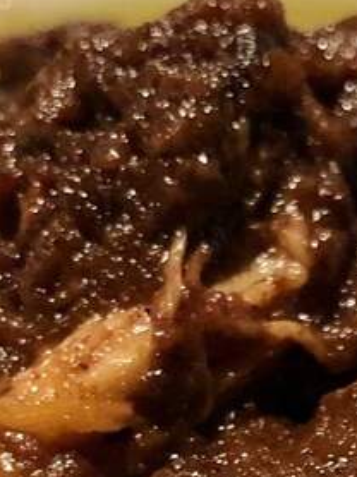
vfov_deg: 15.5
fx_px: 1666
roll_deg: -4.3
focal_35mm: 121
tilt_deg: -39.3
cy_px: 618
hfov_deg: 12.0
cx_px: 396
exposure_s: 1/12
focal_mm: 3.99
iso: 100
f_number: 1.8
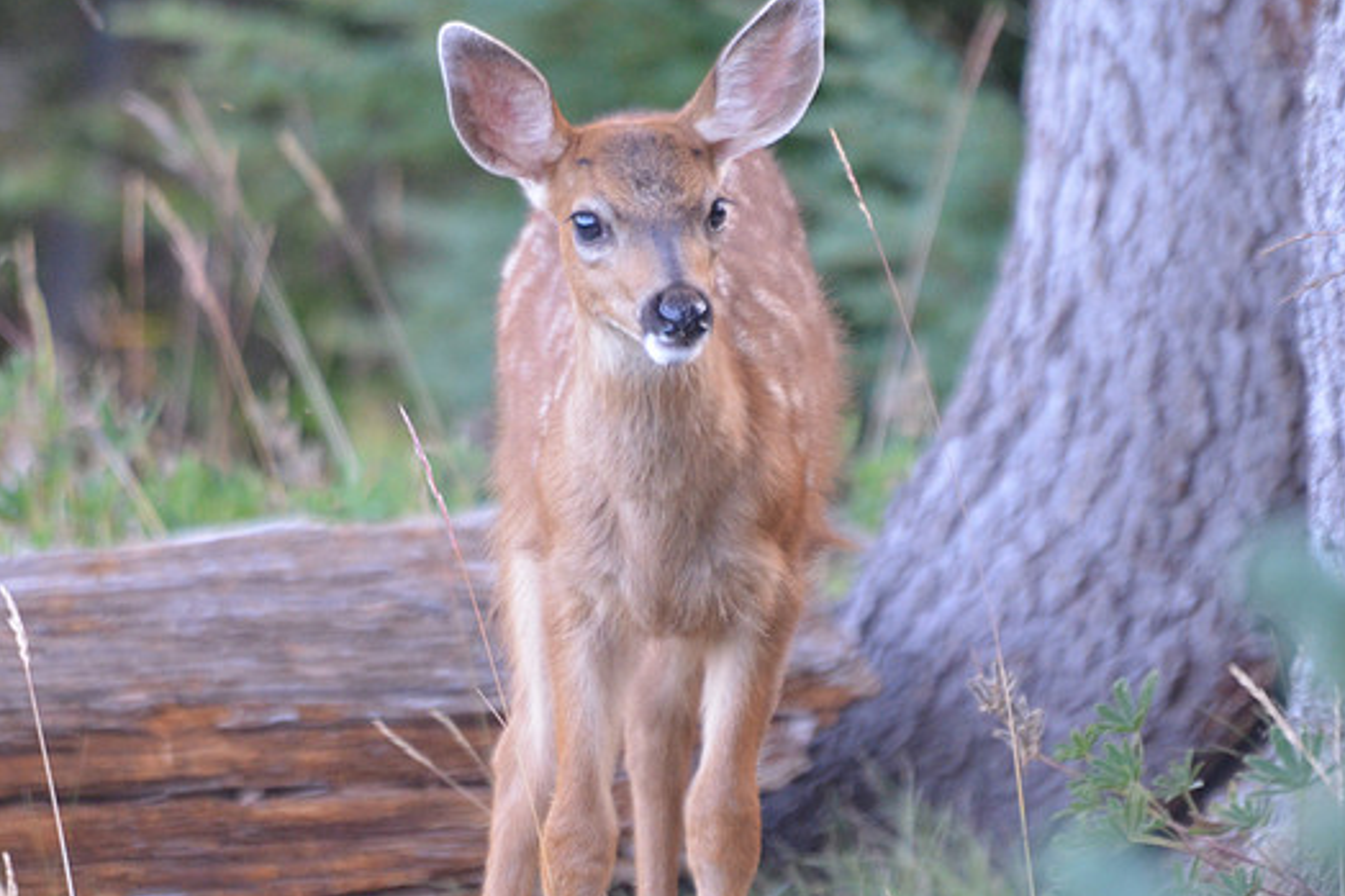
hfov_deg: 4.1
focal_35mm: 498
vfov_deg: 2.8
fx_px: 18599
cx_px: 619
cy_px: 440
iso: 1600
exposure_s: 1/100
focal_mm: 300
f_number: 5.6
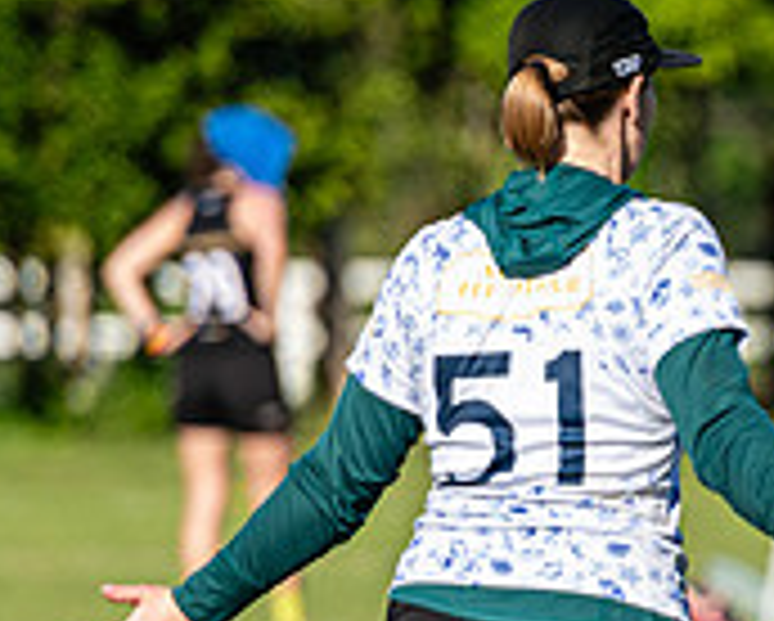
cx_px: 1287
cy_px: 508
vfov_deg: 1.6
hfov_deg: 2.0
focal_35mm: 948
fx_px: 21741
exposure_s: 1/1250
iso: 100
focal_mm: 200
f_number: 3.2
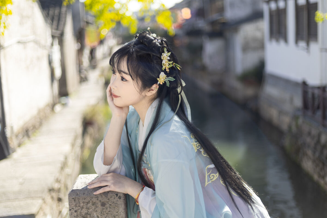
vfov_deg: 27.0
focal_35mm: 50
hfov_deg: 39.6
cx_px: 164
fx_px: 454
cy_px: 109
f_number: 1.8
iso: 100
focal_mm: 50
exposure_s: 1/1600
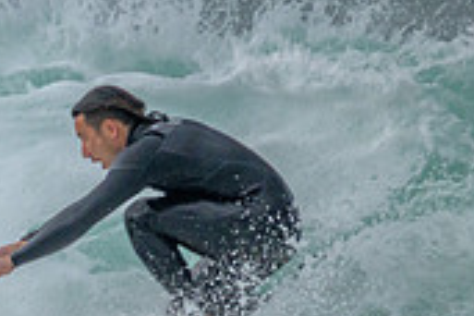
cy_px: 378
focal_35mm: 2714
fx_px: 35732
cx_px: -128
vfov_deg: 0.5
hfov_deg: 0.8
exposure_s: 1/1600
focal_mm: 800
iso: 1800
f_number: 11
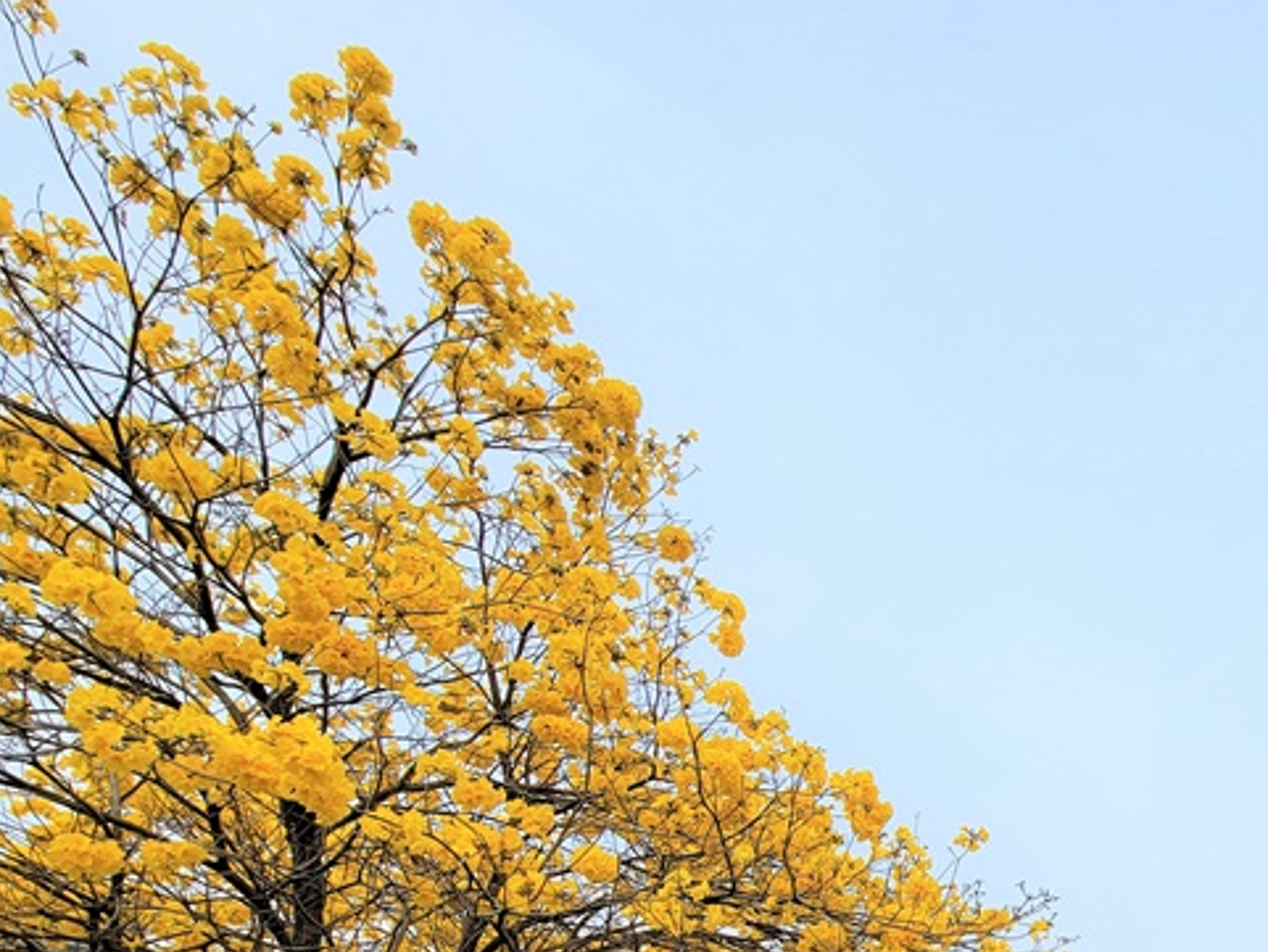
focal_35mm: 27
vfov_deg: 43.5
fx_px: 989
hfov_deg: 56.0
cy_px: 965
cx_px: 1152
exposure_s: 1/586
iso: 50
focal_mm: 2.2
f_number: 2.2
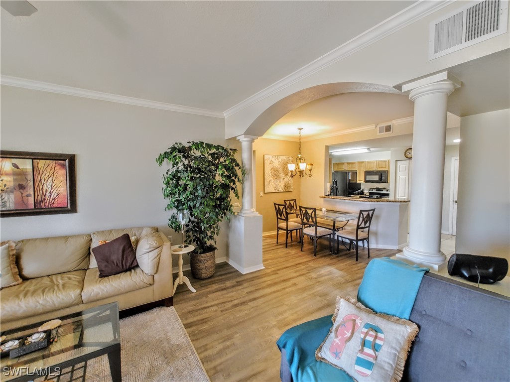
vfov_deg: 81.7
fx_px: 221
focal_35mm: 15
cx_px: 255
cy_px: 191
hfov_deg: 98.2
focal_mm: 1.78
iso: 100
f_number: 1.9
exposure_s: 1/30
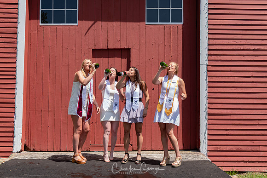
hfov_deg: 38.8
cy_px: 89
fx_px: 379
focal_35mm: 51
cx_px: 134
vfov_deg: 26.5
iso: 100
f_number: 5.6
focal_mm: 34
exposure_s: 1/250
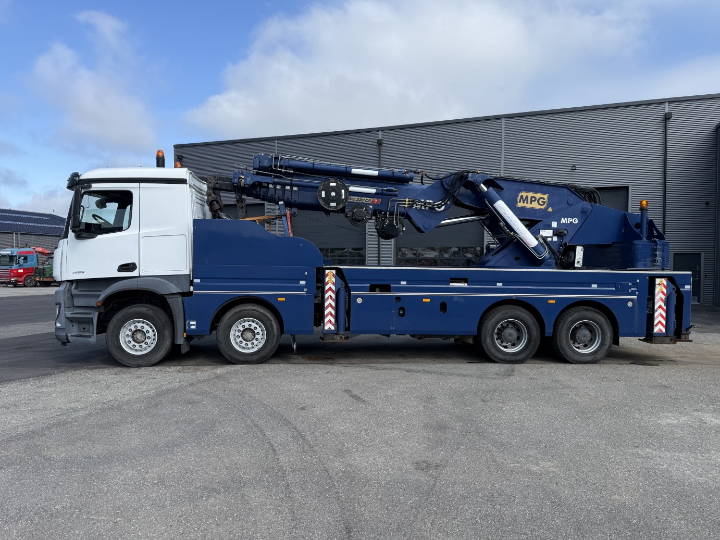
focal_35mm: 25
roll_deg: -0.7
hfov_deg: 69.4
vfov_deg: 54.9
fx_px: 520
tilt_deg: -1.3
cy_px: 280
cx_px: 361
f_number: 1.78
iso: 80
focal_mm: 6.76
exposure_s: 1/4167
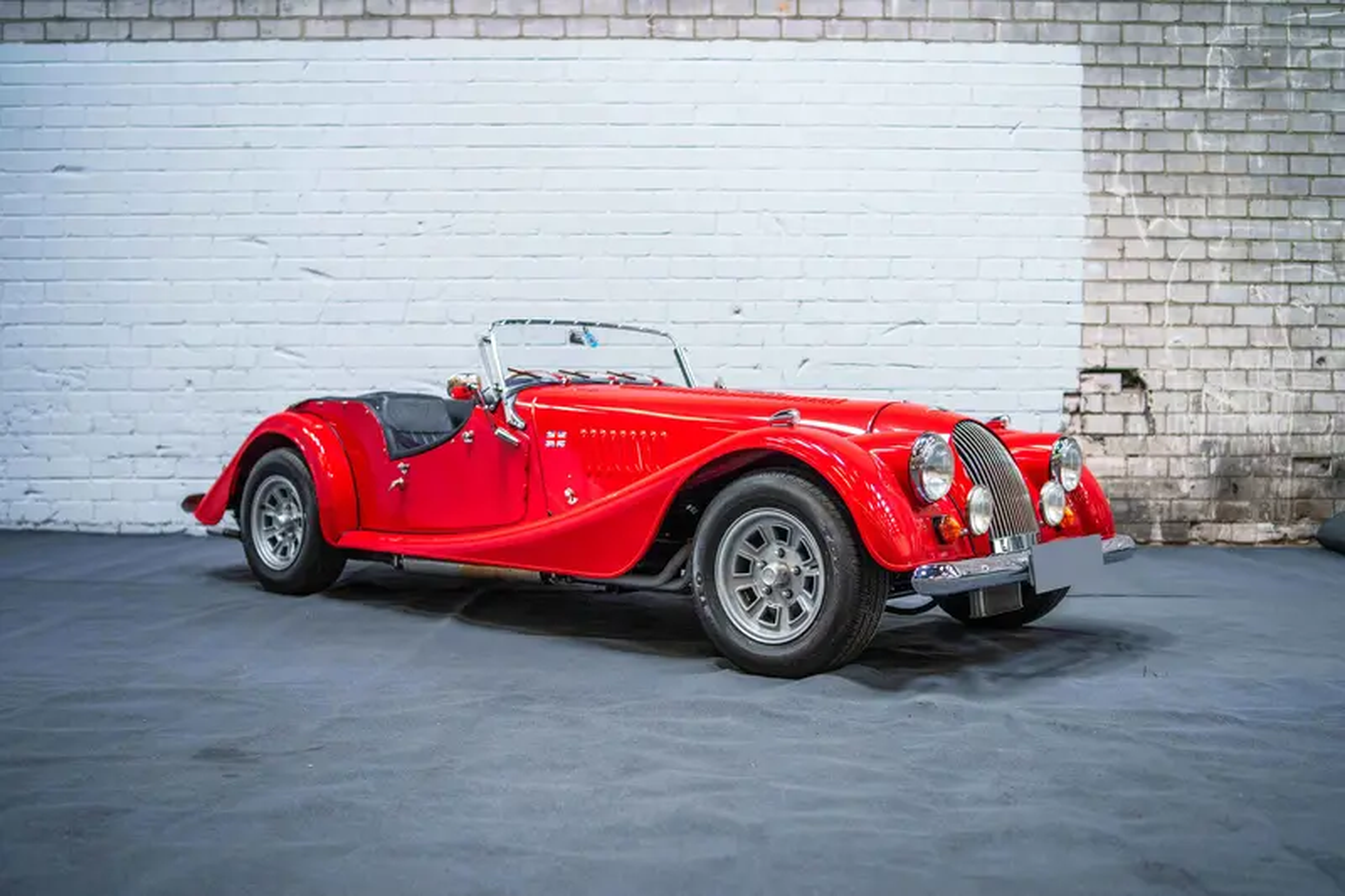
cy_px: 448
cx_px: 672
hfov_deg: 54.4
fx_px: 1307
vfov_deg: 37.8
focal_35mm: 35
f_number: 2
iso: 640
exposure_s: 1/125
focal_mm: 35
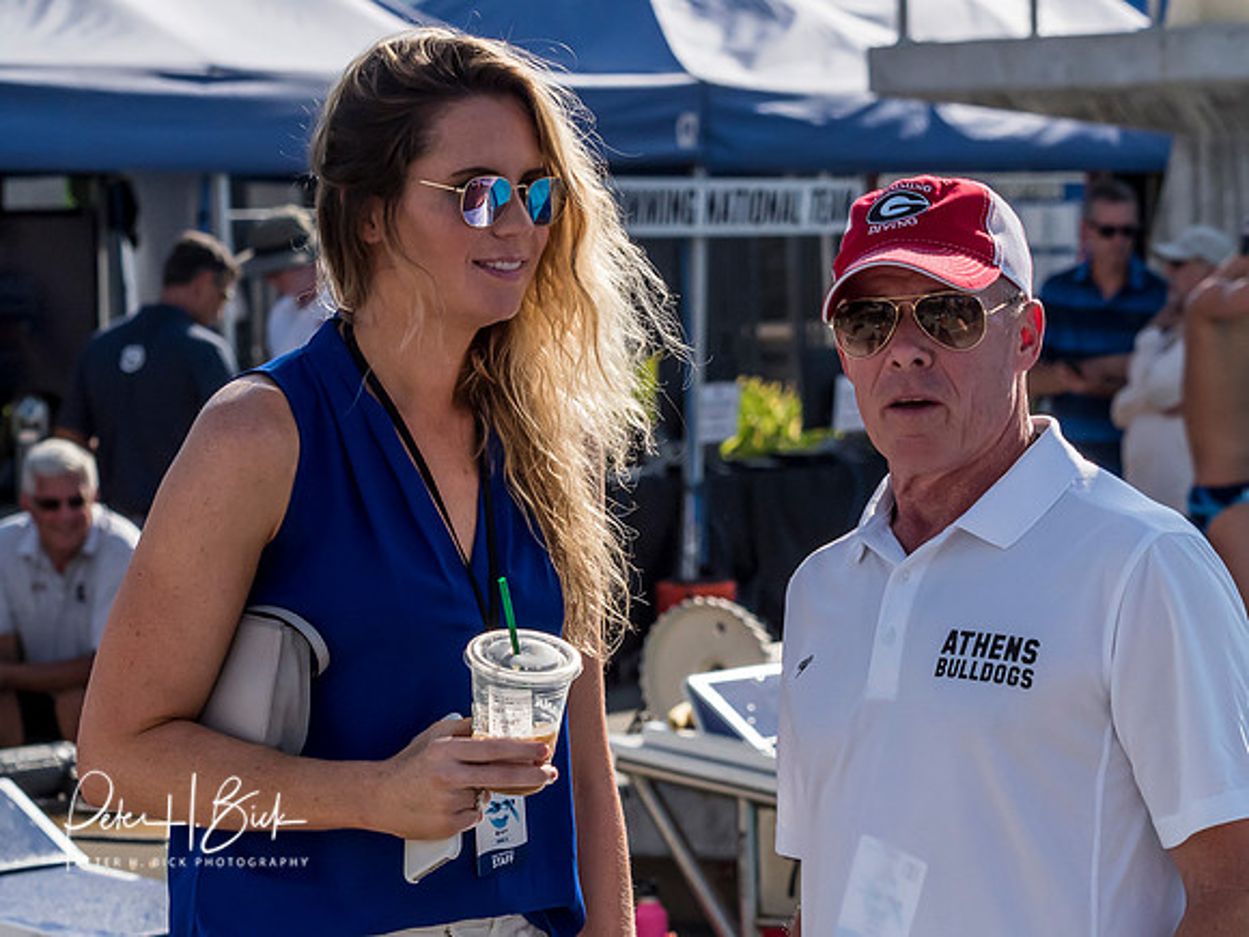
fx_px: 5444
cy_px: 577
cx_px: 708
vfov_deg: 9.8
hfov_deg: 13.1
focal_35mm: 151
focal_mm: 52
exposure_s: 1/8000
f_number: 3.5
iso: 800
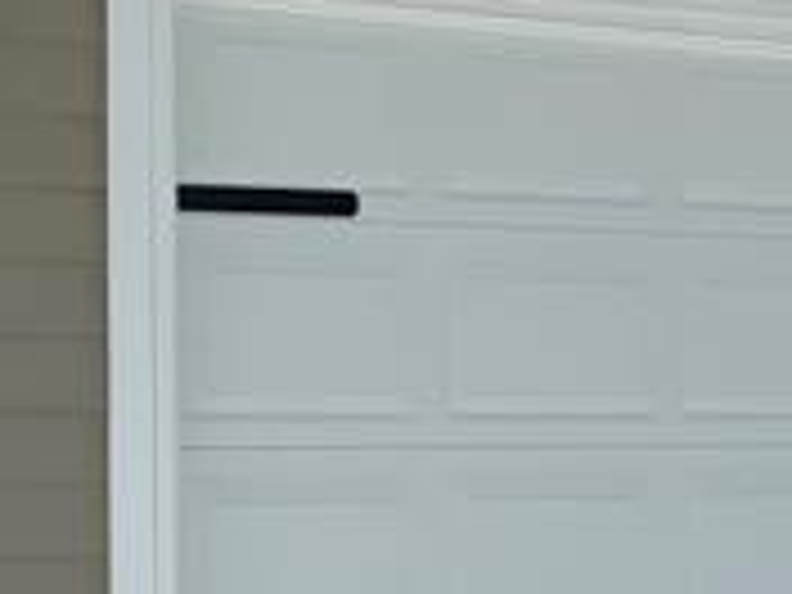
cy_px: 279
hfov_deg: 11.5
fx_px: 3867
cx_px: 936
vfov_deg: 8.8
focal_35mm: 169
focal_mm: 3
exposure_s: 1/3788
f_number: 1.8
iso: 20
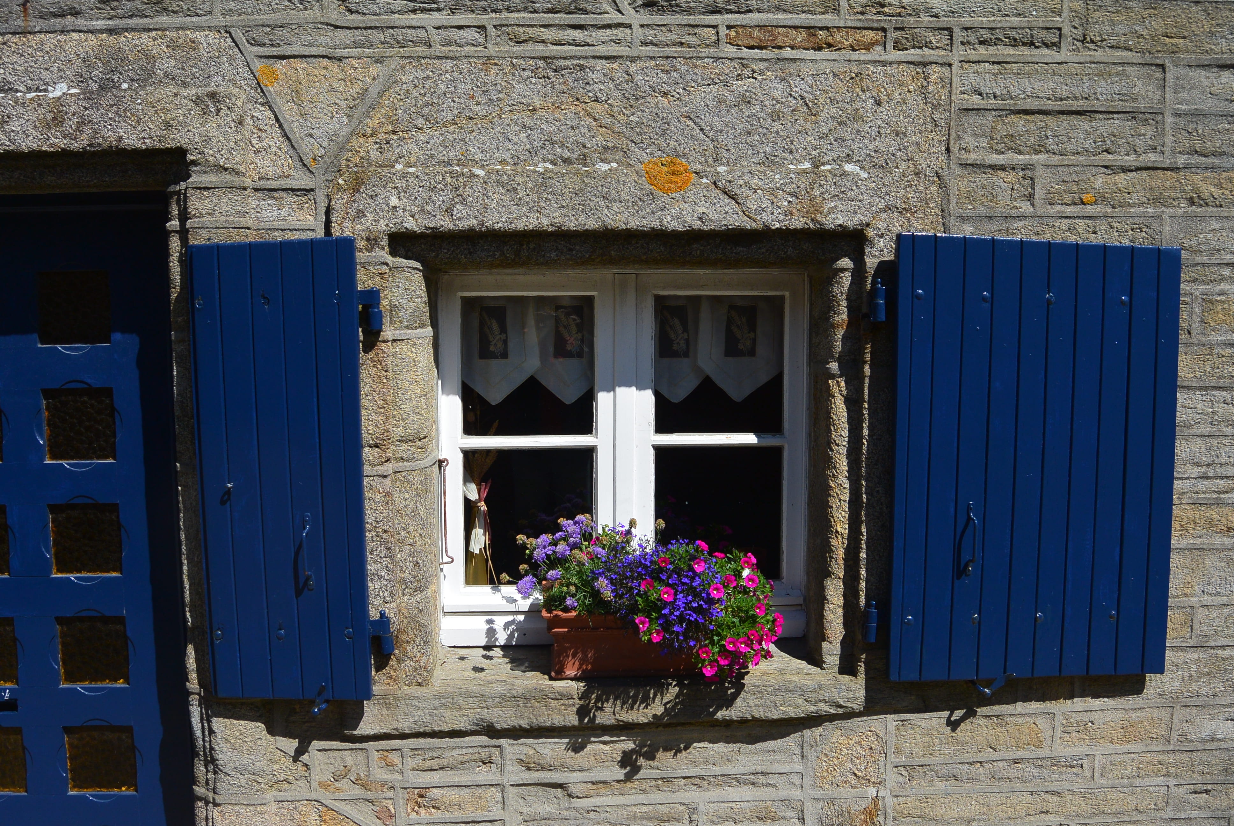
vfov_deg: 40.1
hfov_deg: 57.2
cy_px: 413
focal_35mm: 33
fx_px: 1133
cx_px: 617
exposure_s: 1/1000
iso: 100
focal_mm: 12.5
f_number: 5
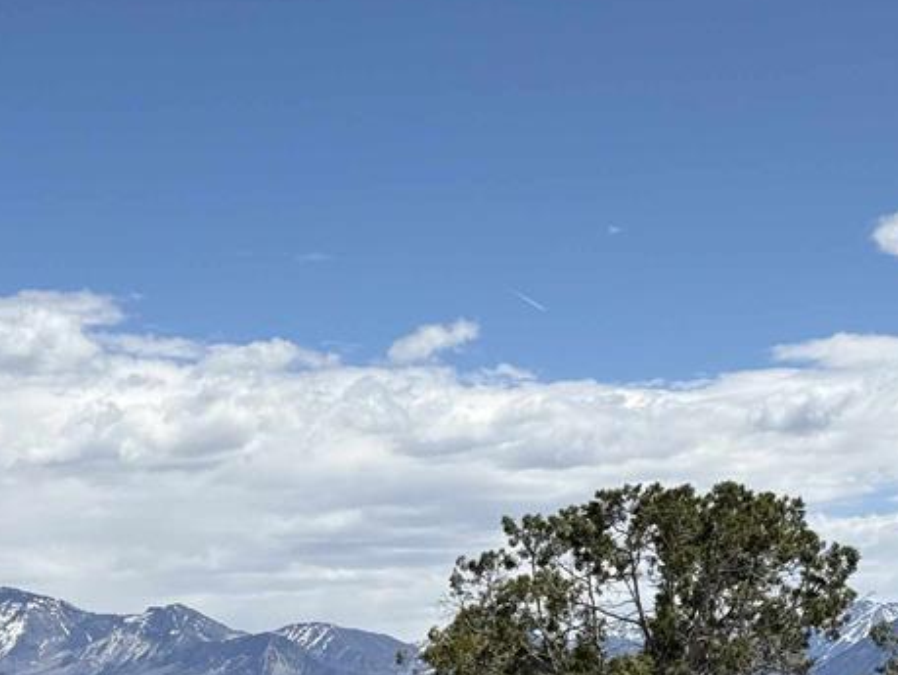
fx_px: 2778
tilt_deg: -0.1
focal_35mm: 107
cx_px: 237
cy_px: 691
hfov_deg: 18.3
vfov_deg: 13.6
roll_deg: +1.4
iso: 80
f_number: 1.78
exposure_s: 1/8772
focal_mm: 6.76
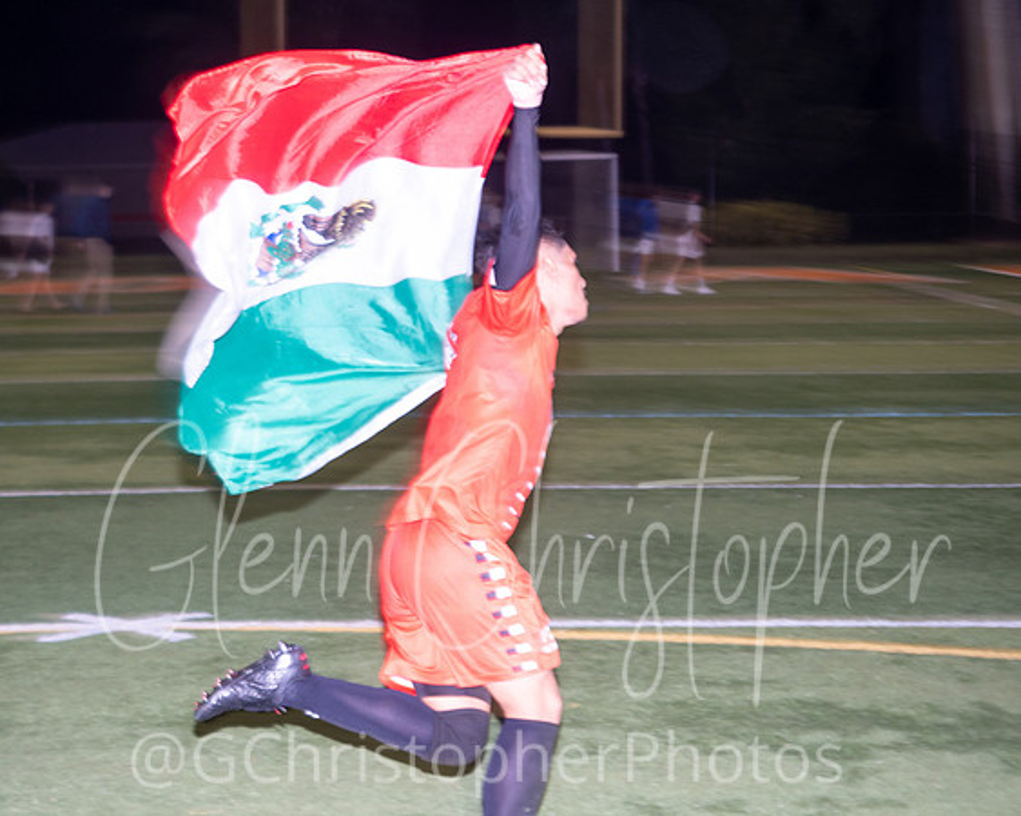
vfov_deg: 18.7
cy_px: 362
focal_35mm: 82
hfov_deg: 23.3
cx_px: 411
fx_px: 2477
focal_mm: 34
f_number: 2.8
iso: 200
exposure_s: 1/60
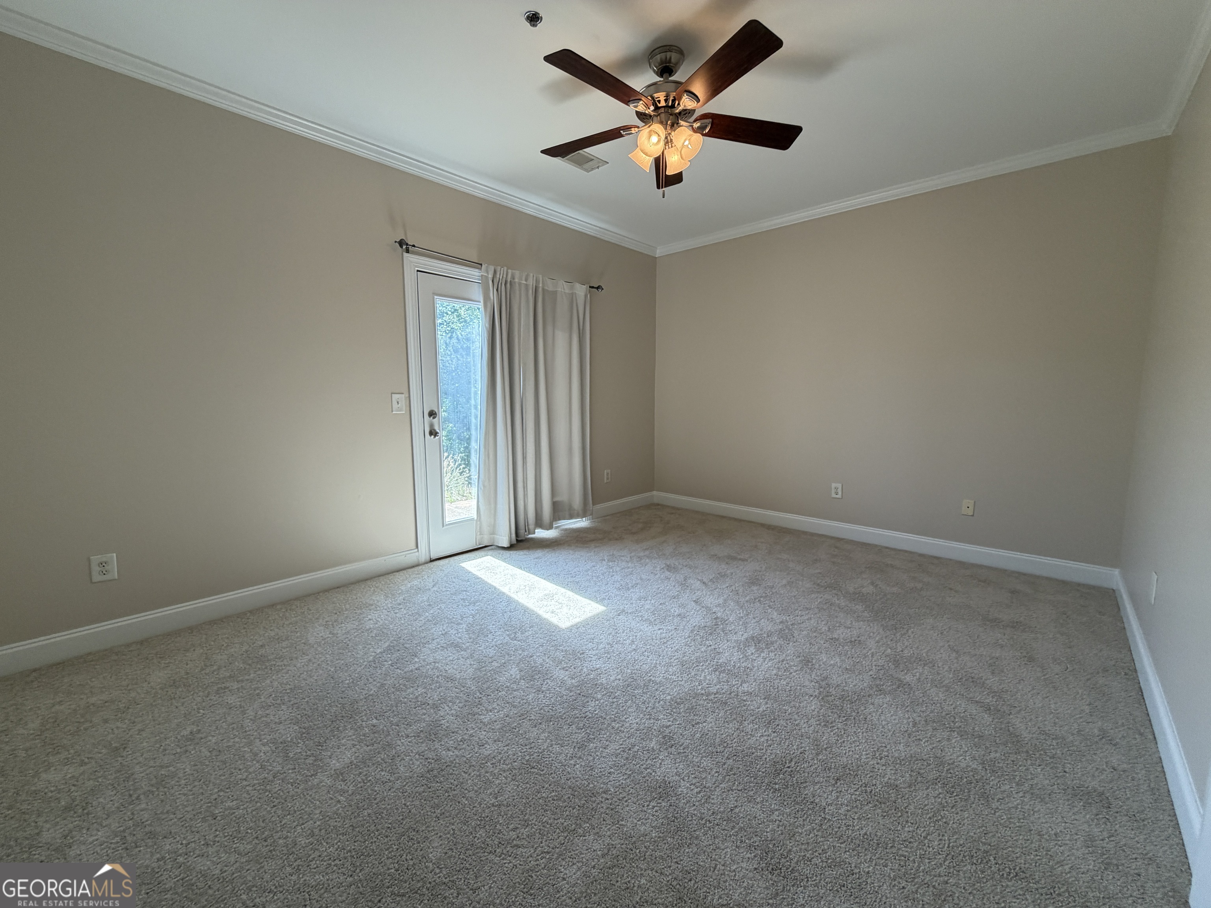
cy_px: 454
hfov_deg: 102.1
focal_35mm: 14
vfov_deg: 85.7
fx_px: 490
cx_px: 606
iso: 100
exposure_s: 1/120
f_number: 2.2
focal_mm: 2.22
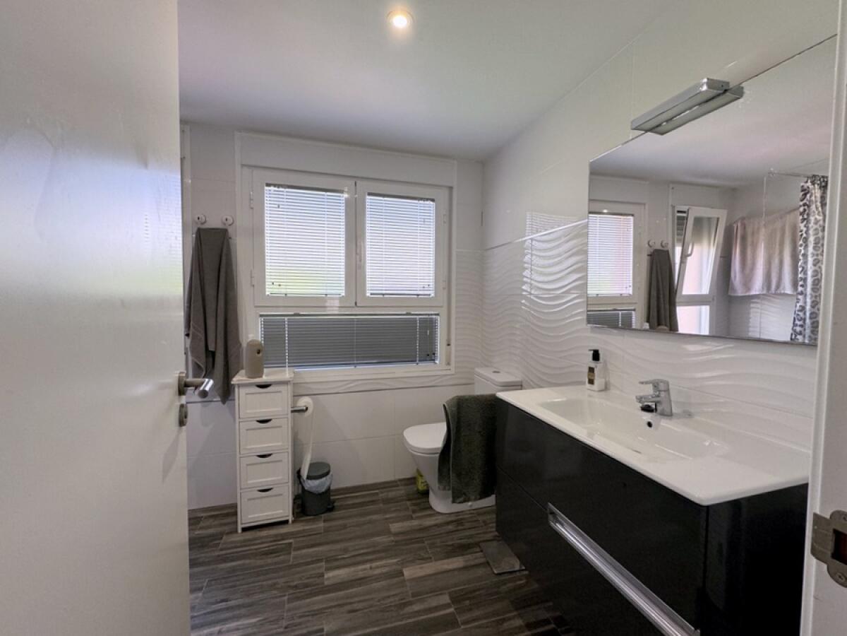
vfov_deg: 85.7
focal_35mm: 14
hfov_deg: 102.1
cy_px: 318
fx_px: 343
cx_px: 424
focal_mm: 2.22
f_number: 2.2
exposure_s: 1/99
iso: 125
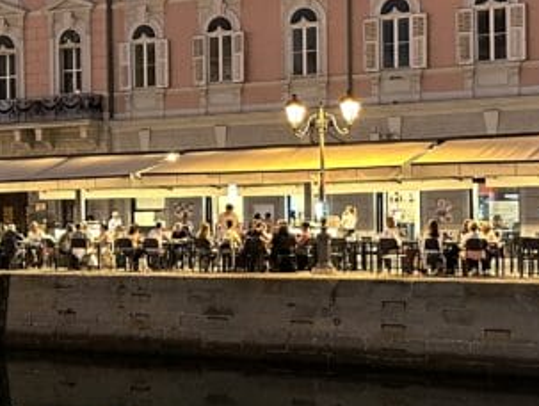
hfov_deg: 23.6
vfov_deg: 18.2
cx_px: 82
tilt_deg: -0.1
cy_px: 198
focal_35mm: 81
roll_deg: +0.7
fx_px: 1263
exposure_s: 1/33
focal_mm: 6.86
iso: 800
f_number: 1.78
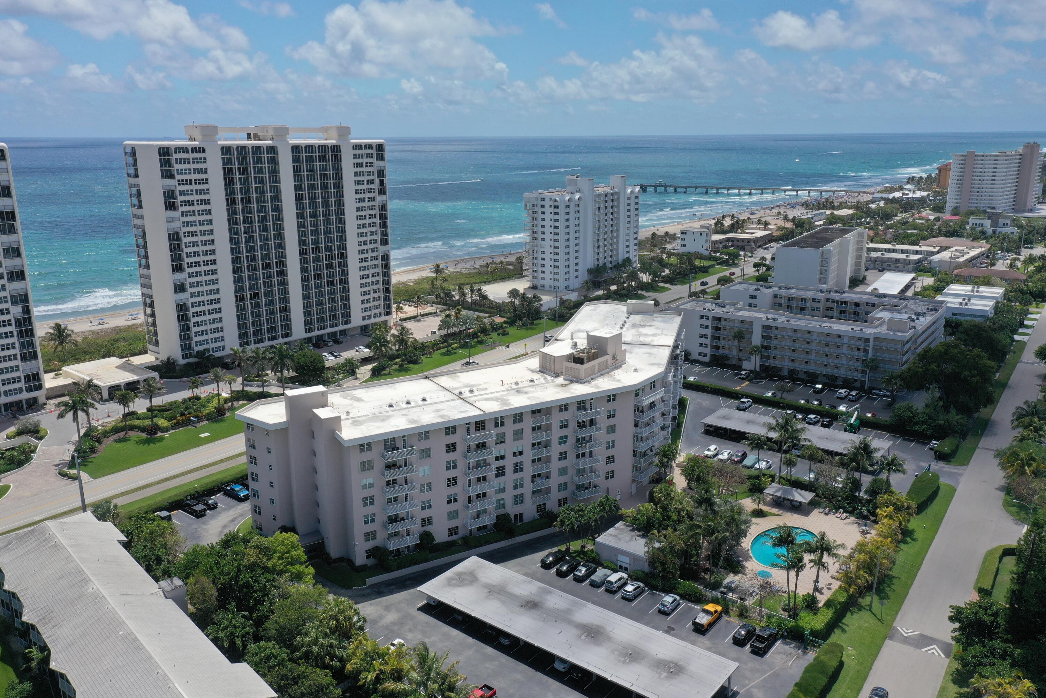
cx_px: 523
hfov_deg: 65.5
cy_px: 349
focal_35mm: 28
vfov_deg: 46.4
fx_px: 813
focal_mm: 10.26
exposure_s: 1/400
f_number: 5.6
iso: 100
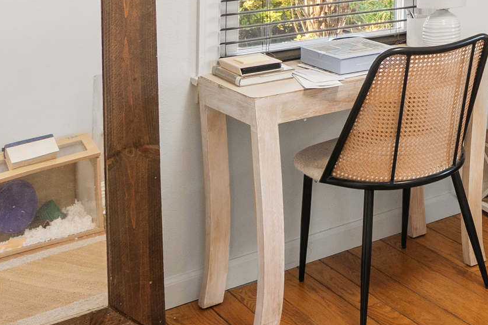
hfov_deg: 26.9
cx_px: 678
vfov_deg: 21.9
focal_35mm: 59
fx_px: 800
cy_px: -17
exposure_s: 1.3
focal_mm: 11
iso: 100
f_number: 8
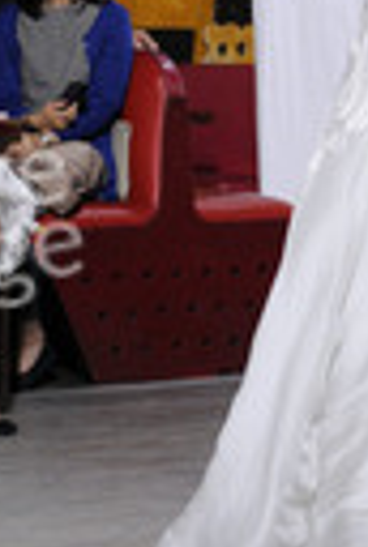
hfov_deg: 8.4
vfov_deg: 12.4
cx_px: 332
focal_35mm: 164
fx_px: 2494
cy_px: 38
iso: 1000
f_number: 5.6
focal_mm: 35
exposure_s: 1/320
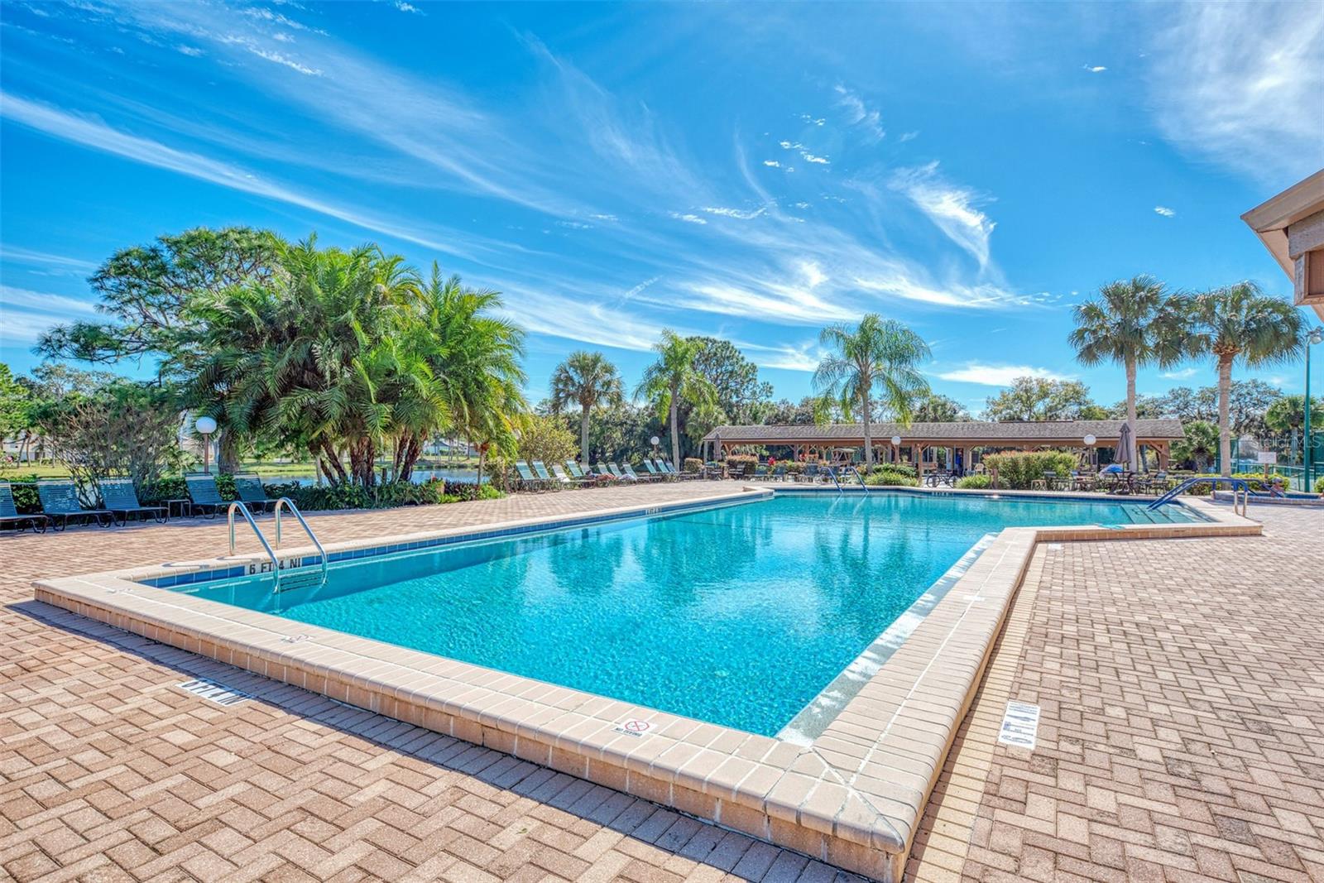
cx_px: 662
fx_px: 662
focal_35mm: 18
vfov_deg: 67.4
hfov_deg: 90.0
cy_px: 442
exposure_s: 1/200
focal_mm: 18
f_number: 7.1
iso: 250
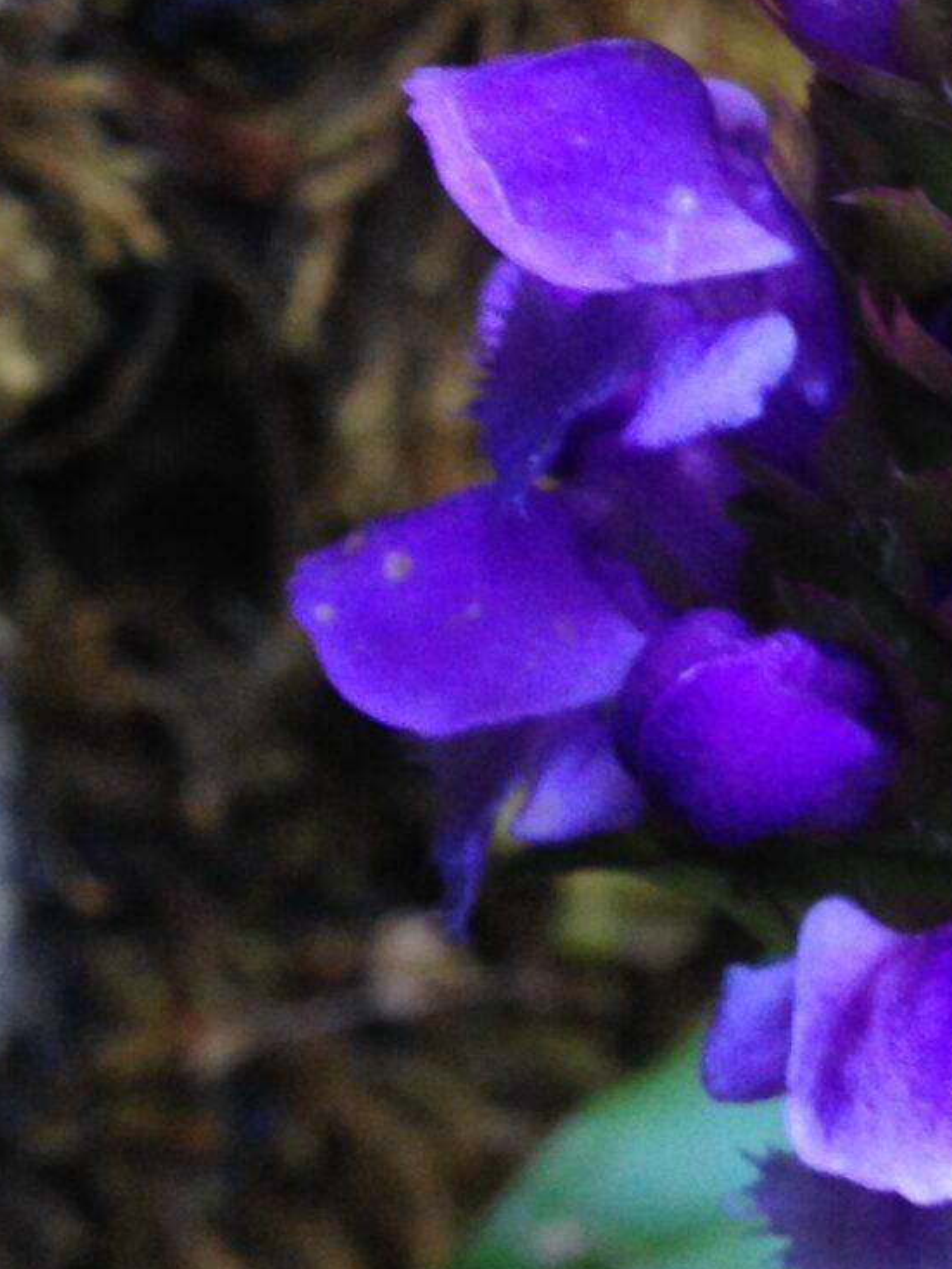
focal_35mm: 122
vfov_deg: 16.1
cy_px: 488
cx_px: 1199
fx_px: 4471
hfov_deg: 11.8
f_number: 2.4
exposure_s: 1/20
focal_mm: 4.28
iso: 64
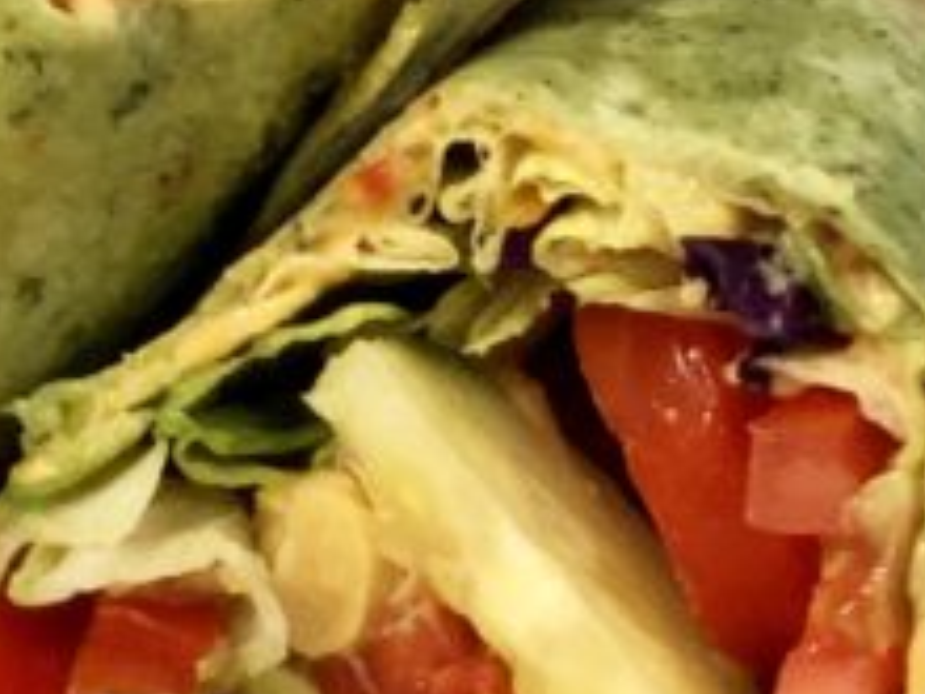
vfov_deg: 6.0
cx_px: 988
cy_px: -564
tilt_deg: -17.9
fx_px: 6467
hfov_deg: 8.1
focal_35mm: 242
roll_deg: -3.2
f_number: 2.4
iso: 80
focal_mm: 6
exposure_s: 1/60
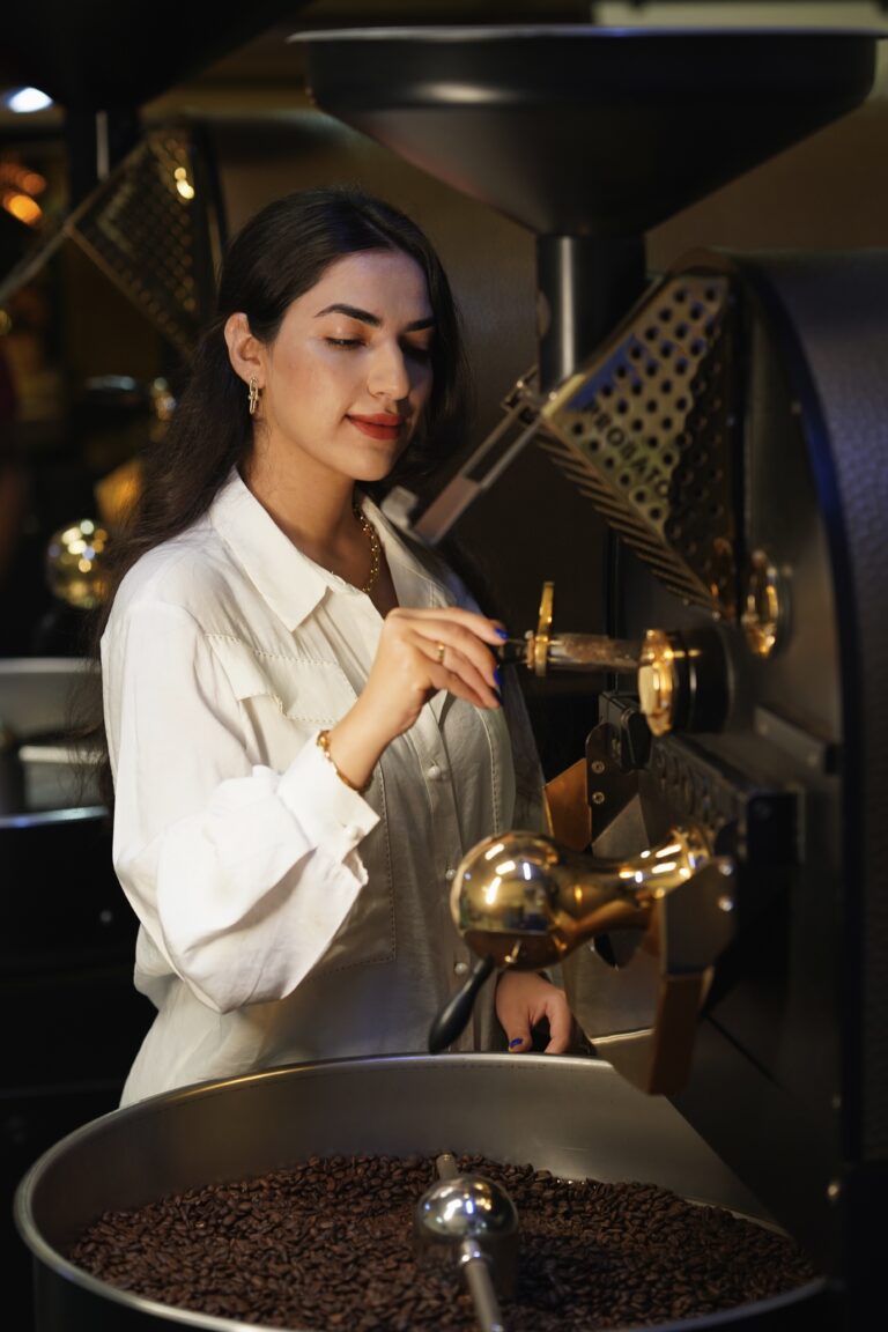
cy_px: 666
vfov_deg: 23.9
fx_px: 3145
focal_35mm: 85
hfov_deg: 16.1
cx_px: 444
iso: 500
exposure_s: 1/200
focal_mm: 85
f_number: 2.5
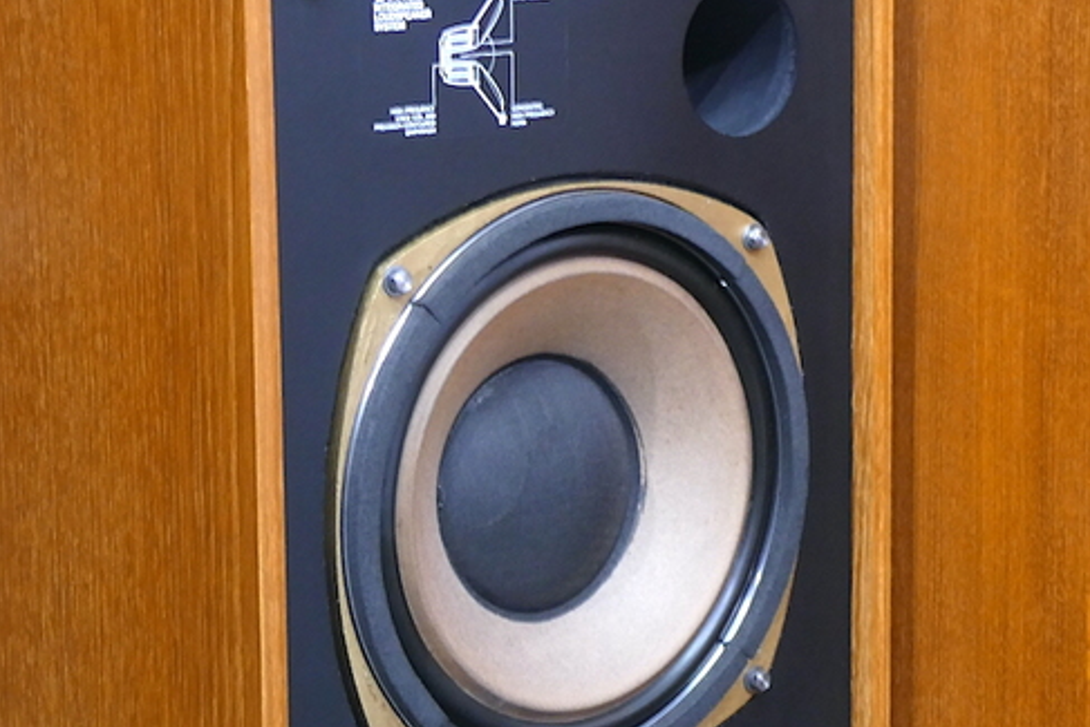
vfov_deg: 11.0
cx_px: 842
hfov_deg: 16.3
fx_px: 3786
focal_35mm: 125
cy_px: 454
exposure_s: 1/4
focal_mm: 10.9
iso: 200
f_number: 4.3
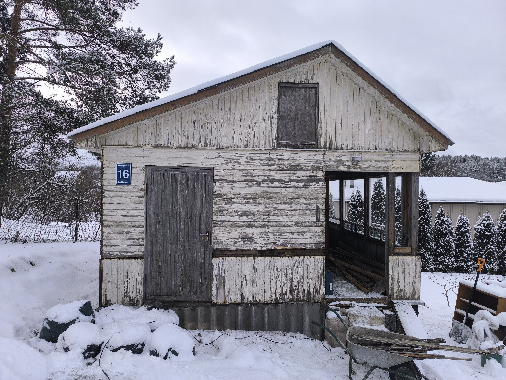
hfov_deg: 73.9
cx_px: 253
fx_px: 336
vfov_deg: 58.9
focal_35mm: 23
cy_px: 190
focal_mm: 6.14
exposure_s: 1/365
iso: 50
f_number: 1.65
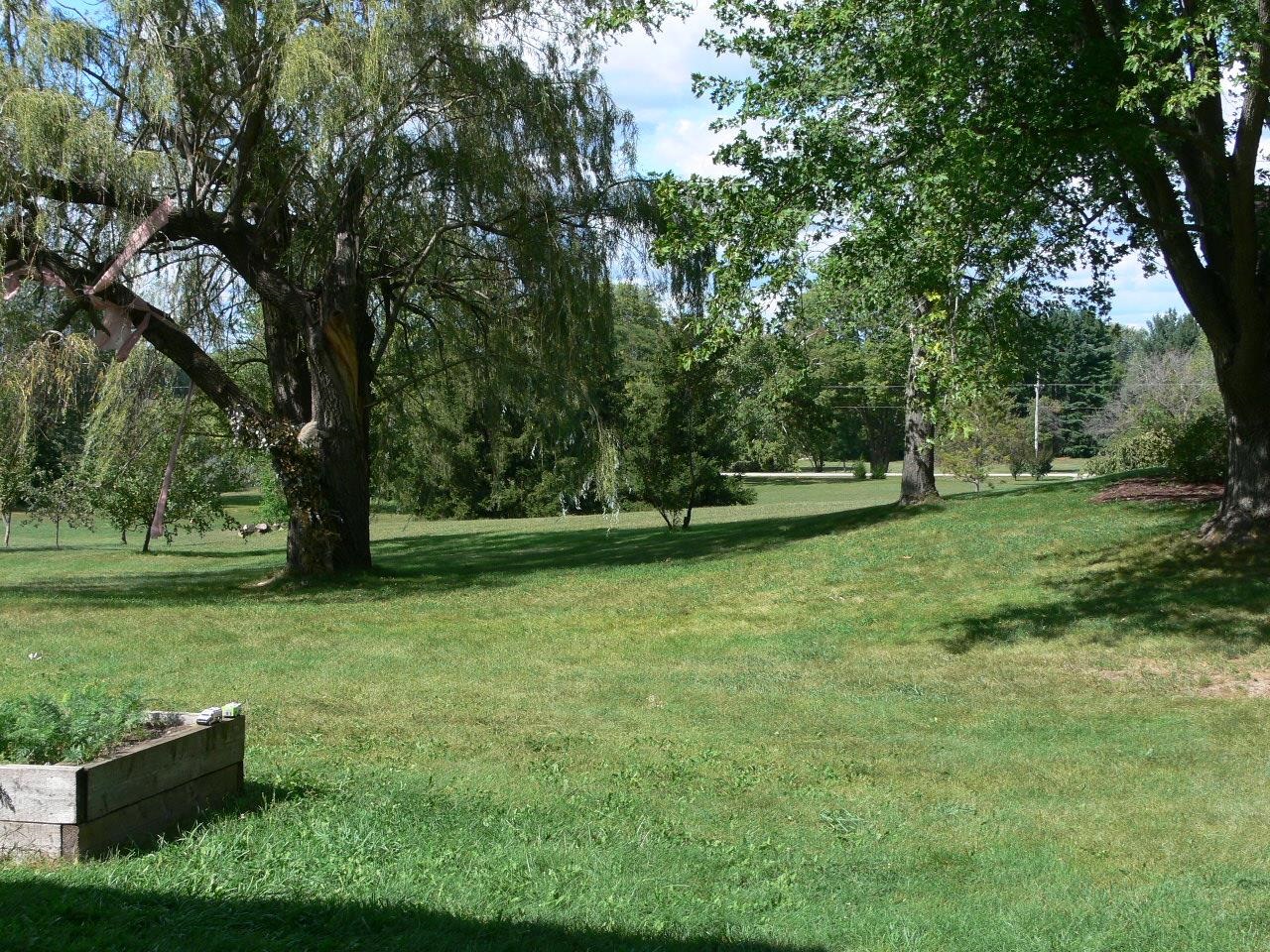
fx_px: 1908
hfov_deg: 36.8
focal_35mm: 52
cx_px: 635
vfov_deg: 28.0
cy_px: 476
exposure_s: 1/200
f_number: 5.6
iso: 80
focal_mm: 9.6
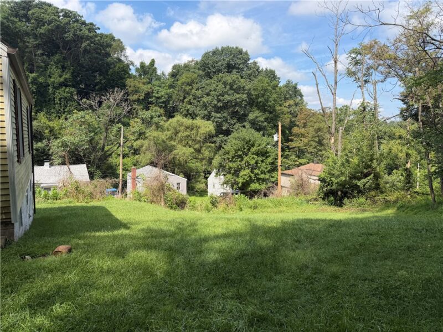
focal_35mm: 24
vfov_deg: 56.8
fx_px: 307
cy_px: 166
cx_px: 222
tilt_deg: -5.4
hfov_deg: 71.6
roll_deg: -0.6
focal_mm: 6.76
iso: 100
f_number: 1.78
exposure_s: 1/2370
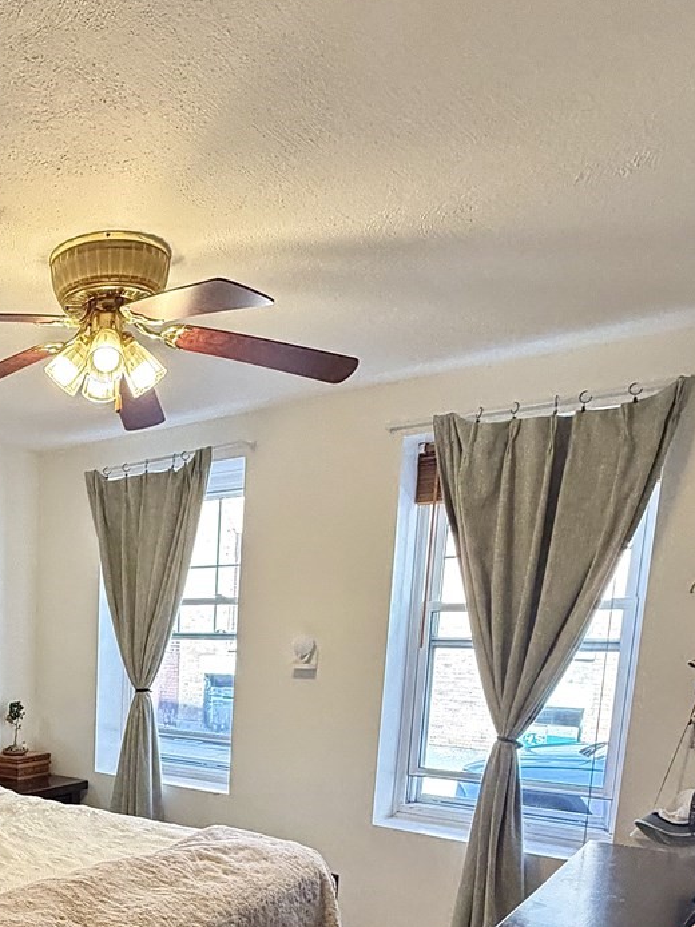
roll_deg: +0.3
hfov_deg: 40.6
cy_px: 772
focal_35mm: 31
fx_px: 830
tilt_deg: -10.3
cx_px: 23
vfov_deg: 53.5
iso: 250
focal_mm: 2.22
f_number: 2.2
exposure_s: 1/60
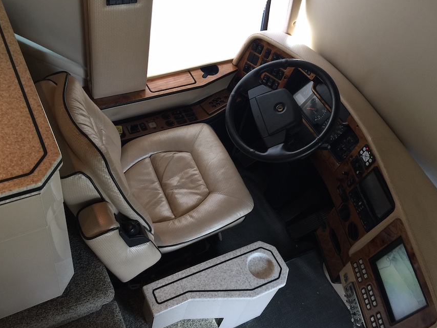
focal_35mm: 34
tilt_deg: -48.5
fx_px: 429
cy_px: 154
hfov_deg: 53.9
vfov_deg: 41.8
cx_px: 211
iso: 40
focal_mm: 4.15
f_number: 2.2
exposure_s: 1/15
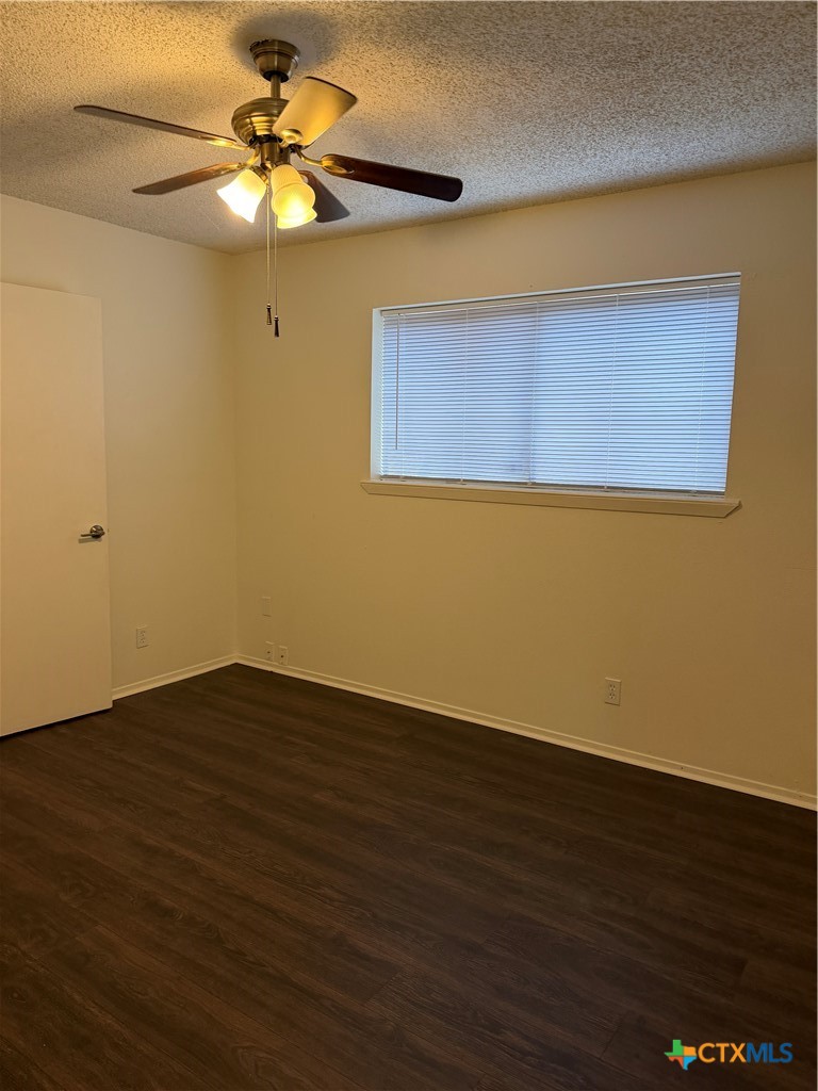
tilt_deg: -7.6
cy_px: 546
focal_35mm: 24
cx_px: 409
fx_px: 756
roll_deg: -1.7
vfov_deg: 71.6
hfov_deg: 56.8
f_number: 1.78
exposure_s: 1/60
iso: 250
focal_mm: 6.76
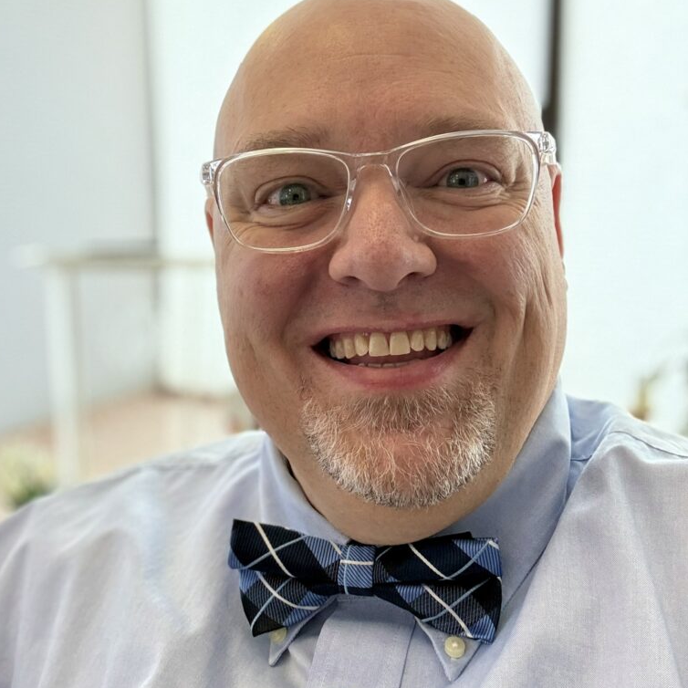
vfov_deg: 45.9
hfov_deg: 46.0
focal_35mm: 36
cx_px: 341
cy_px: 287
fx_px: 810
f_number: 1.9
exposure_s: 1/60
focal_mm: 2.69
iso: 125
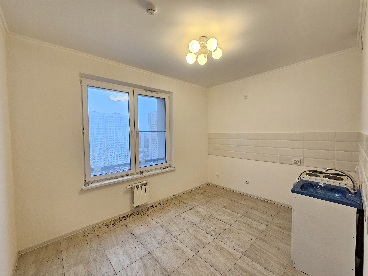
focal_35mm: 13
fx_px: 138
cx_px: 184
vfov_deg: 89.9
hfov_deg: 106.2
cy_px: 138
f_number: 2.2
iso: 100
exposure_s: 1/70.8
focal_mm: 2.2
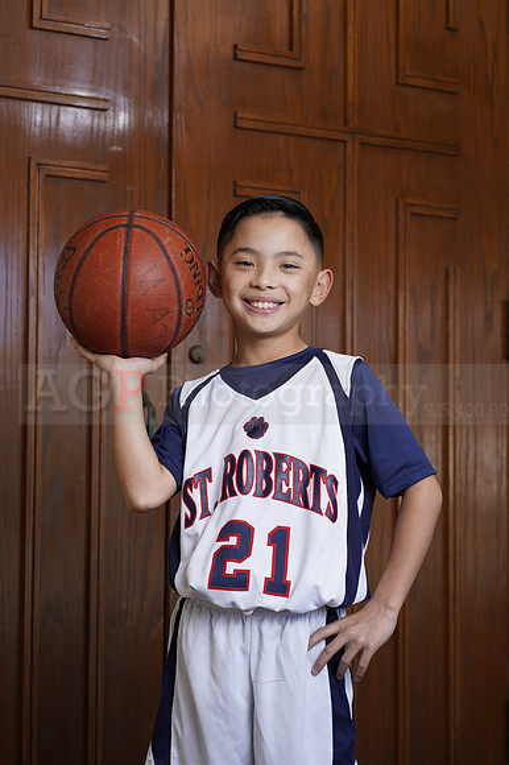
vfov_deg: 23.9
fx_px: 1805
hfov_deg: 16.1
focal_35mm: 85
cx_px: 254
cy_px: 382
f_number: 5.6
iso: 200
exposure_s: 1/250
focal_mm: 85
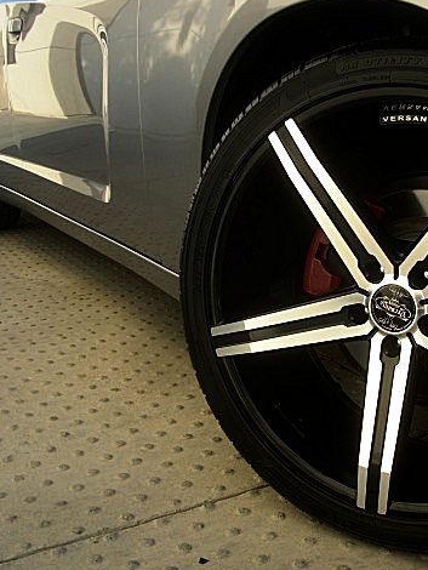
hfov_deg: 29.5
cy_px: 284
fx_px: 807
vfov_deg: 38.9
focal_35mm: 49
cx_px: 281
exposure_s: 1/200
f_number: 2.8
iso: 50
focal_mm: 6.3
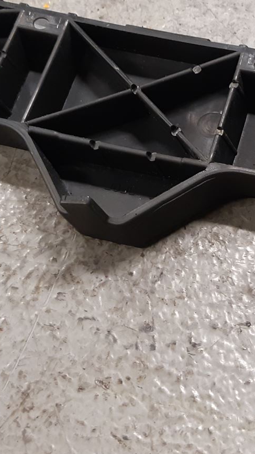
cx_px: 169
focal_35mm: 67
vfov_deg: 31.2
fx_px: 806
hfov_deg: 17.9
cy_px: 150
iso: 160
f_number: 1.7
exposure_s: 1/50
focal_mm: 3.93
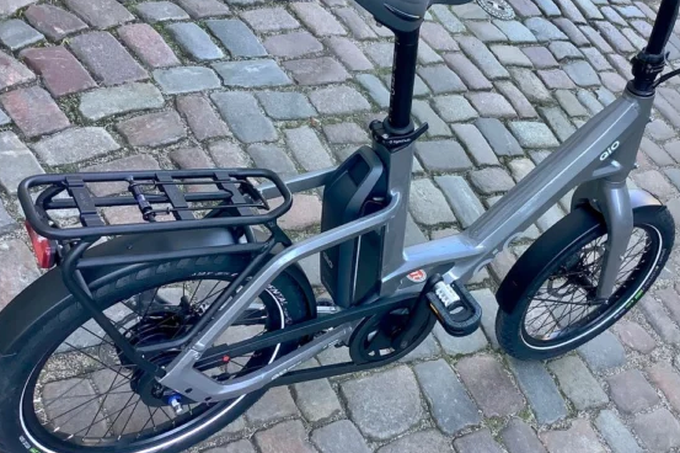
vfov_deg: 31.8
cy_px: 190
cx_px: 400
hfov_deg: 46.2
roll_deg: -35.8
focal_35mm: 42
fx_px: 793
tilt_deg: -39.6
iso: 80
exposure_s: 1/60
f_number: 2.4
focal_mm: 3.3
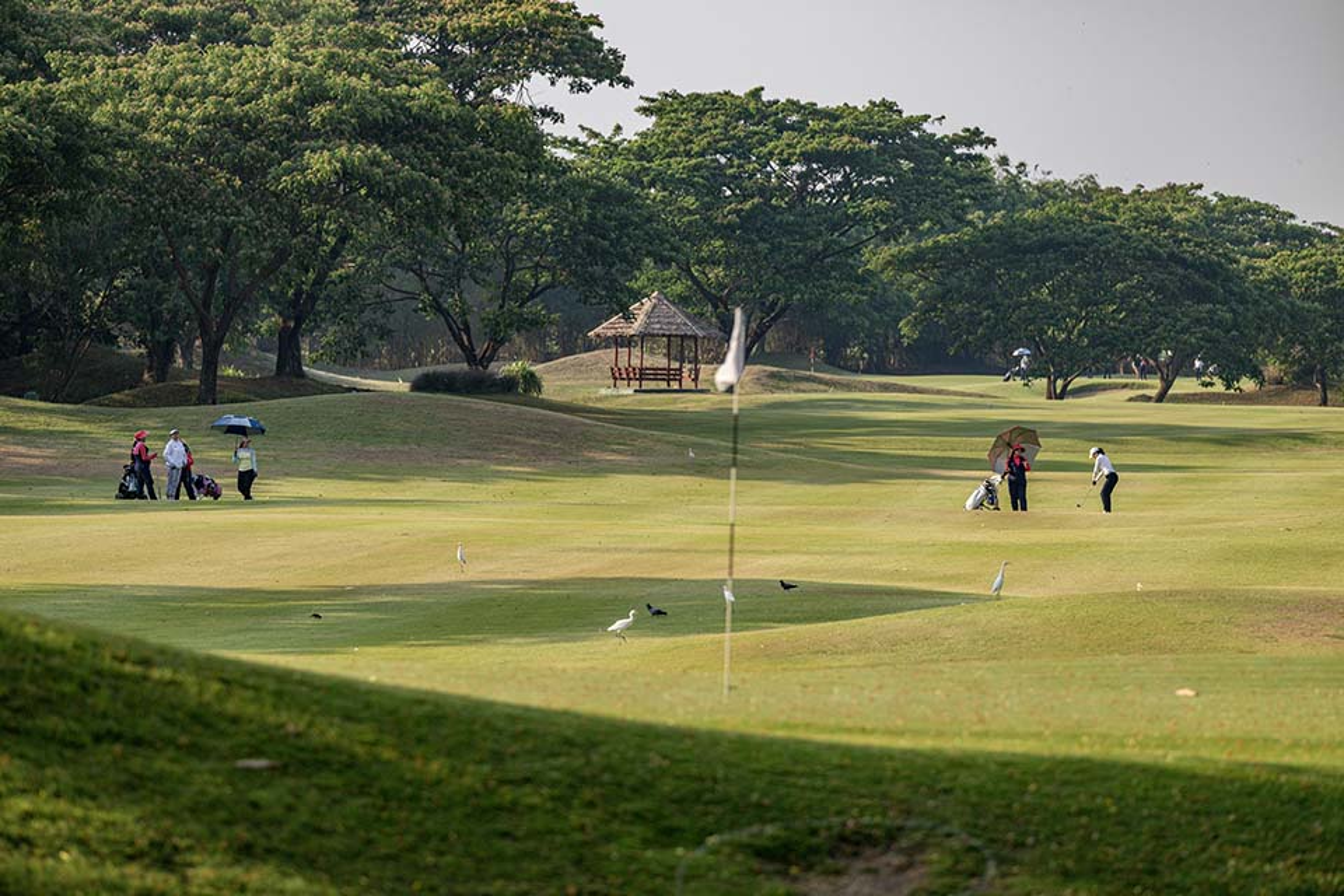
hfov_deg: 10.3
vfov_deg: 6.9
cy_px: 448
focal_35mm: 200
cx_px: 672
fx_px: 7466
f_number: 4
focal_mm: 200
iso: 400
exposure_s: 1/2500
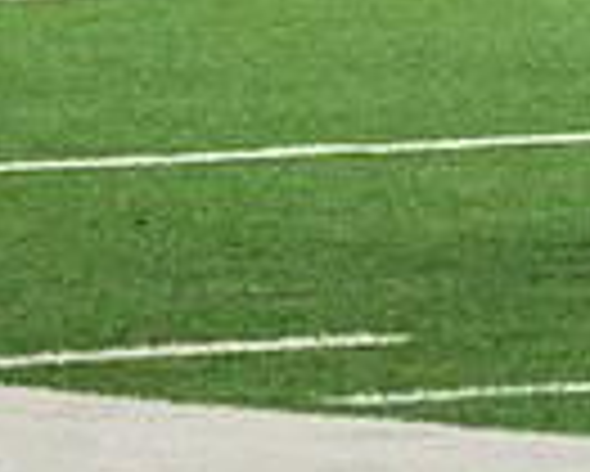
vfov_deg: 1.3
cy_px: -487
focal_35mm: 1165
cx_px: 1228
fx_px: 20358
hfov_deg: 1.7
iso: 16000
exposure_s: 1/1000
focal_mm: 177
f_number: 5.6
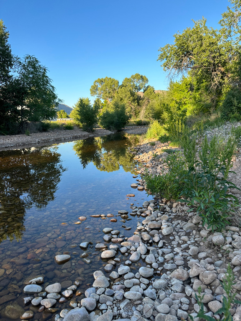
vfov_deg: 71.6
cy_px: 160
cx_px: 120
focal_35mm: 24
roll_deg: -0.2
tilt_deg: -9.9
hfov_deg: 56.8
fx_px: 223
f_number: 1.78
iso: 80
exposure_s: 1/943
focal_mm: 6.86
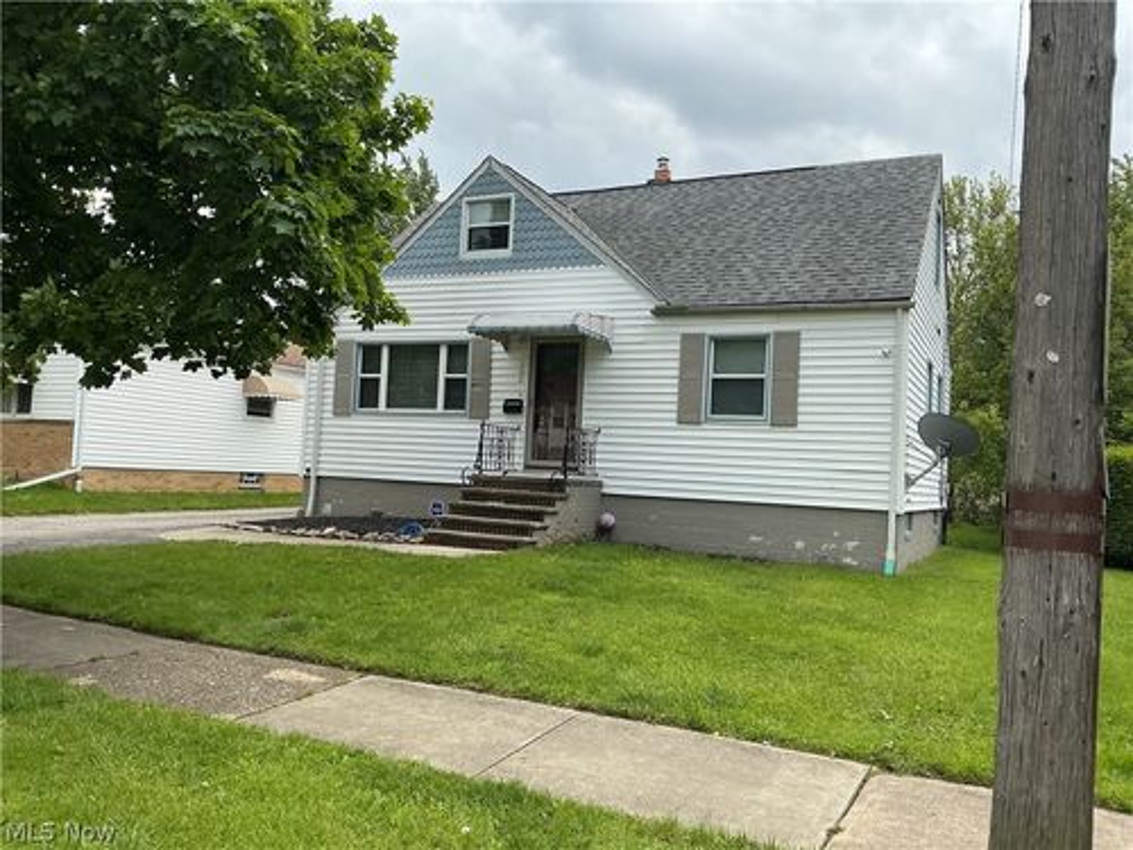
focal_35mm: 29
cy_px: 425
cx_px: 566
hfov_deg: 61.7
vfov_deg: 48.2
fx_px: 949
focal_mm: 3
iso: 25
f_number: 1.8
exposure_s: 1/1490
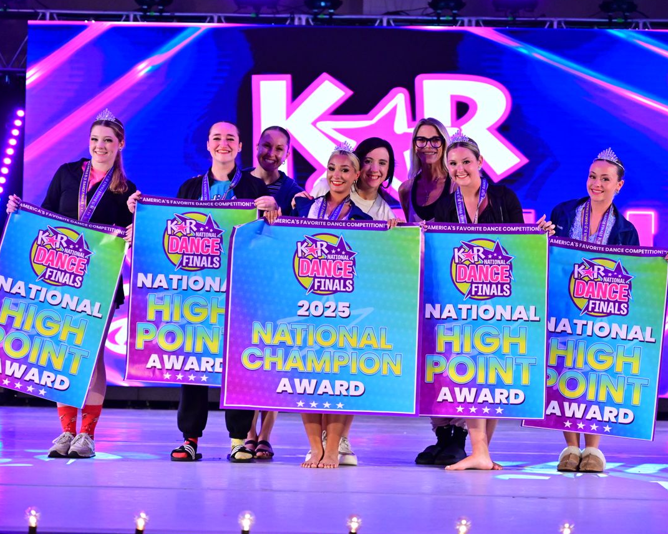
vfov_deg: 16.7
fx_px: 1819
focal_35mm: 92
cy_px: 233
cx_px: 346
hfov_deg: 20.8
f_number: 3.2
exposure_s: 1/1000
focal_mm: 70
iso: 3200
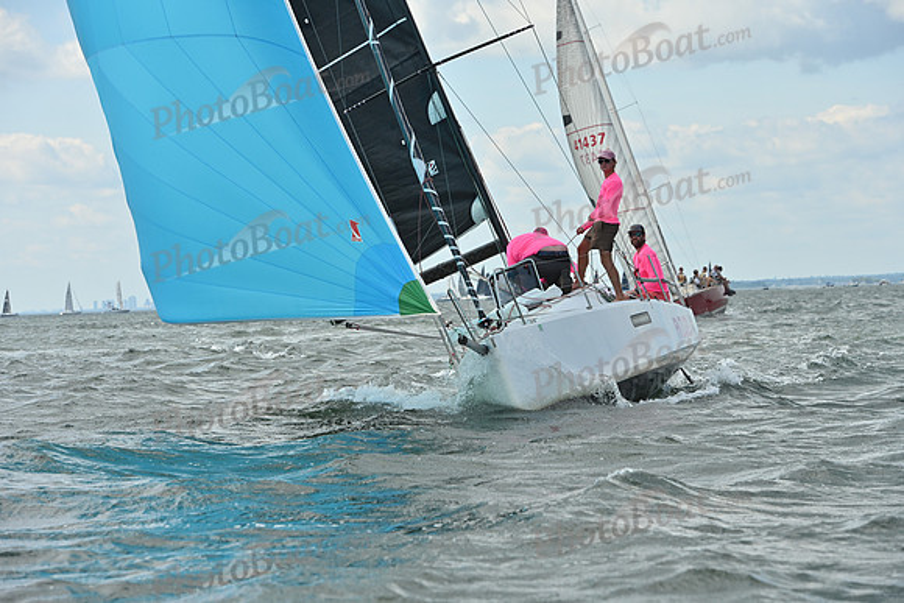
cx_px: 452
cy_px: 302
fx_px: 3139
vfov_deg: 11.0
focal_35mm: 125
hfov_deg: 16.4
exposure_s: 1/1250
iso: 250
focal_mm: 125
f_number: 7.1
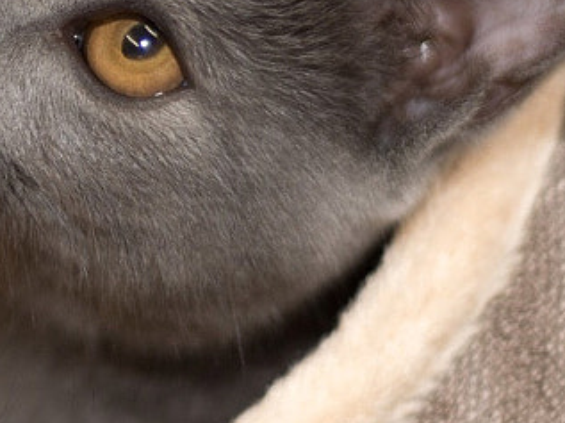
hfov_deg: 8.1
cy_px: 27
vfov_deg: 6.1
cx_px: -78
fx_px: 3962
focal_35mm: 243
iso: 100
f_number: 1.8
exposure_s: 1/50
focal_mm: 50
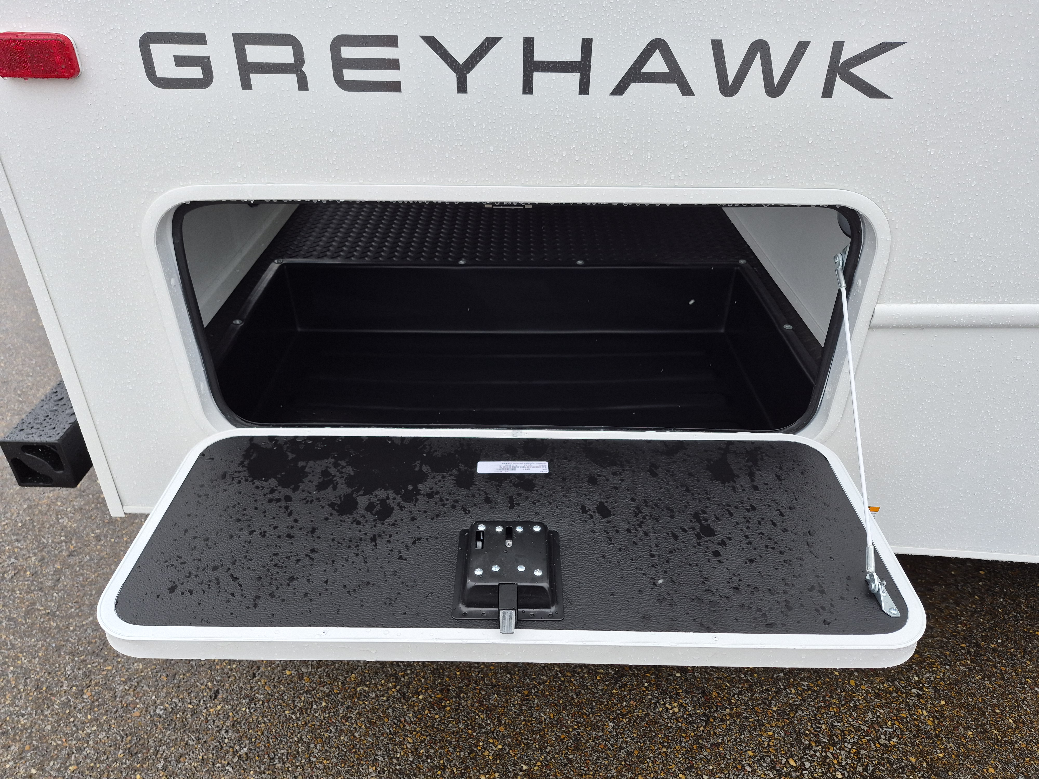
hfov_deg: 73.9
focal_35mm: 23
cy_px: 390
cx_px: 520
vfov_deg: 58.9
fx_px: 690
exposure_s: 1/1412
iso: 80
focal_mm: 5.4
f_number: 1.8
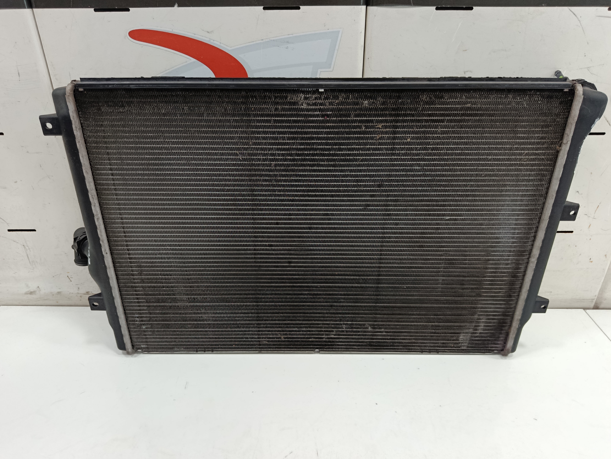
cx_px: 306
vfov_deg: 56.8
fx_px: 424
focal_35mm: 24
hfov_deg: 71.6
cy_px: 230
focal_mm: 5.24
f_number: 1.7
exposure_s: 1/50
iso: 746
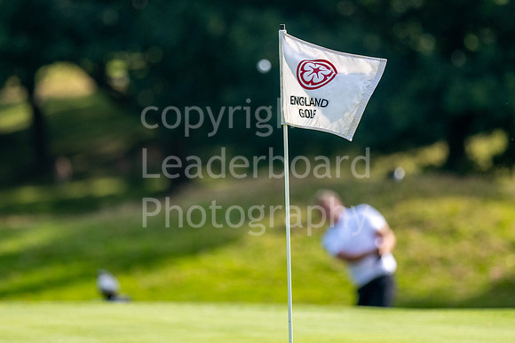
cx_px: 262
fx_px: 7859
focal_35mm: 550
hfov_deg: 3.8
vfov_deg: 2.5
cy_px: 137
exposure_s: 1/1250
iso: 200
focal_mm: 300
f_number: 4
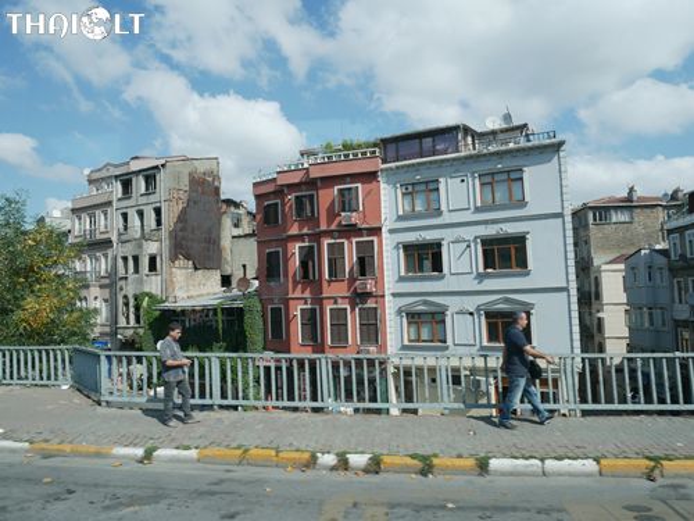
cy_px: 260
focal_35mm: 24
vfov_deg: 56.8
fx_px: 481
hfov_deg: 71.6
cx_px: 347
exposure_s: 1/400
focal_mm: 12
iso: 200
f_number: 7.1
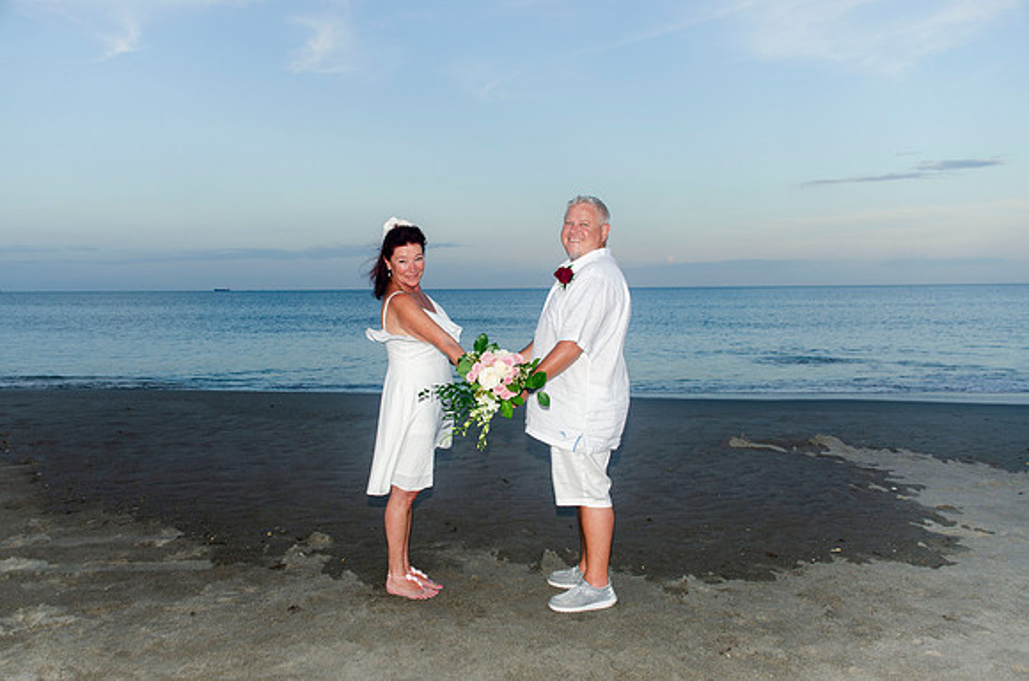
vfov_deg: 39.8
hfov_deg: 57.3
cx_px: 514
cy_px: 340
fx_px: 941
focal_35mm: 33
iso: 200
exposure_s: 1/250
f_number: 5
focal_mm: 22
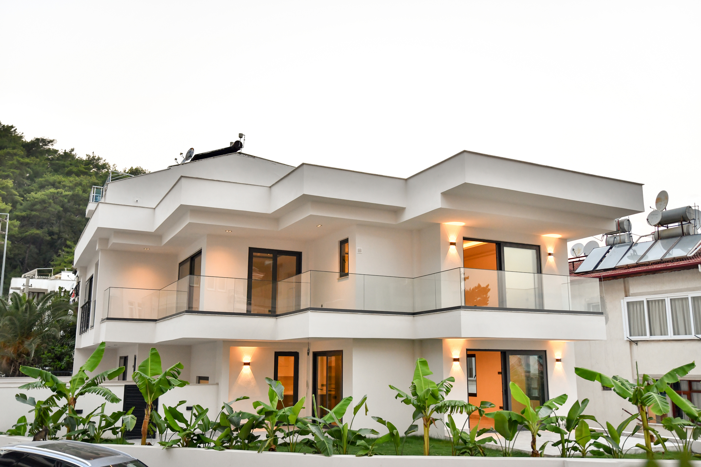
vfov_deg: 38.9
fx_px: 662
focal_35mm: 34
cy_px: 234
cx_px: 350
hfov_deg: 55.8
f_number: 2.8
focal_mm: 34
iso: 1250
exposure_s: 1/500
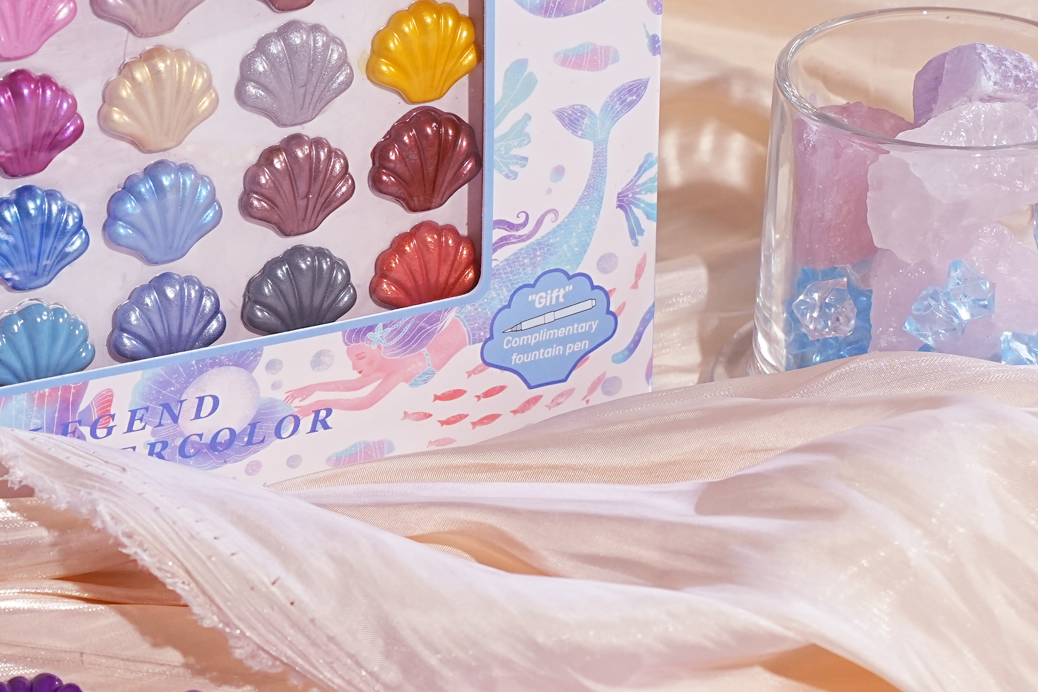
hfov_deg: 14.2
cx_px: 291
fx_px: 4152
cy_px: 488
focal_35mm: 144
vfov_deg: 9.5
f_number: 5.6
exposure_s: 1/2000
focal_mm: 50
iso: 1000
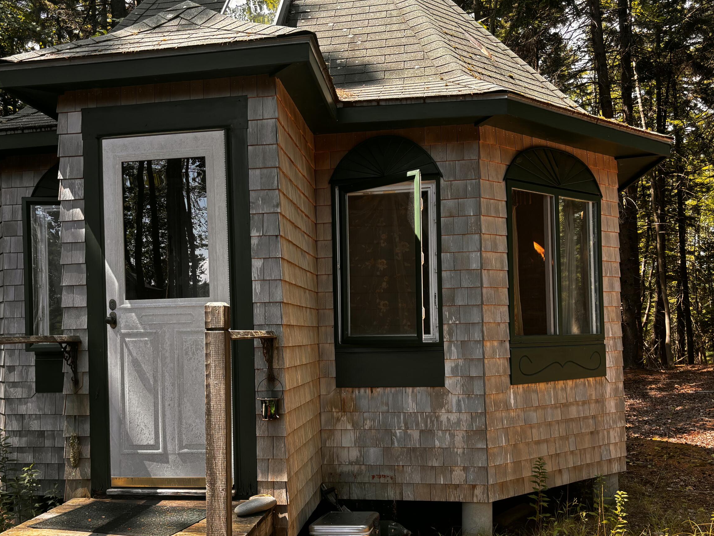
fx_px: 701
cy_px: 320
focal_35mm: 34
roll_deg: +1.6
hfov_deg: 53.8
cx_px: 315
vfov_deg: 41.6
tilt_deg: +2.9
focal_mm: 5.96
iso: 50
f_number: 1.6
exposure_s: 1/340
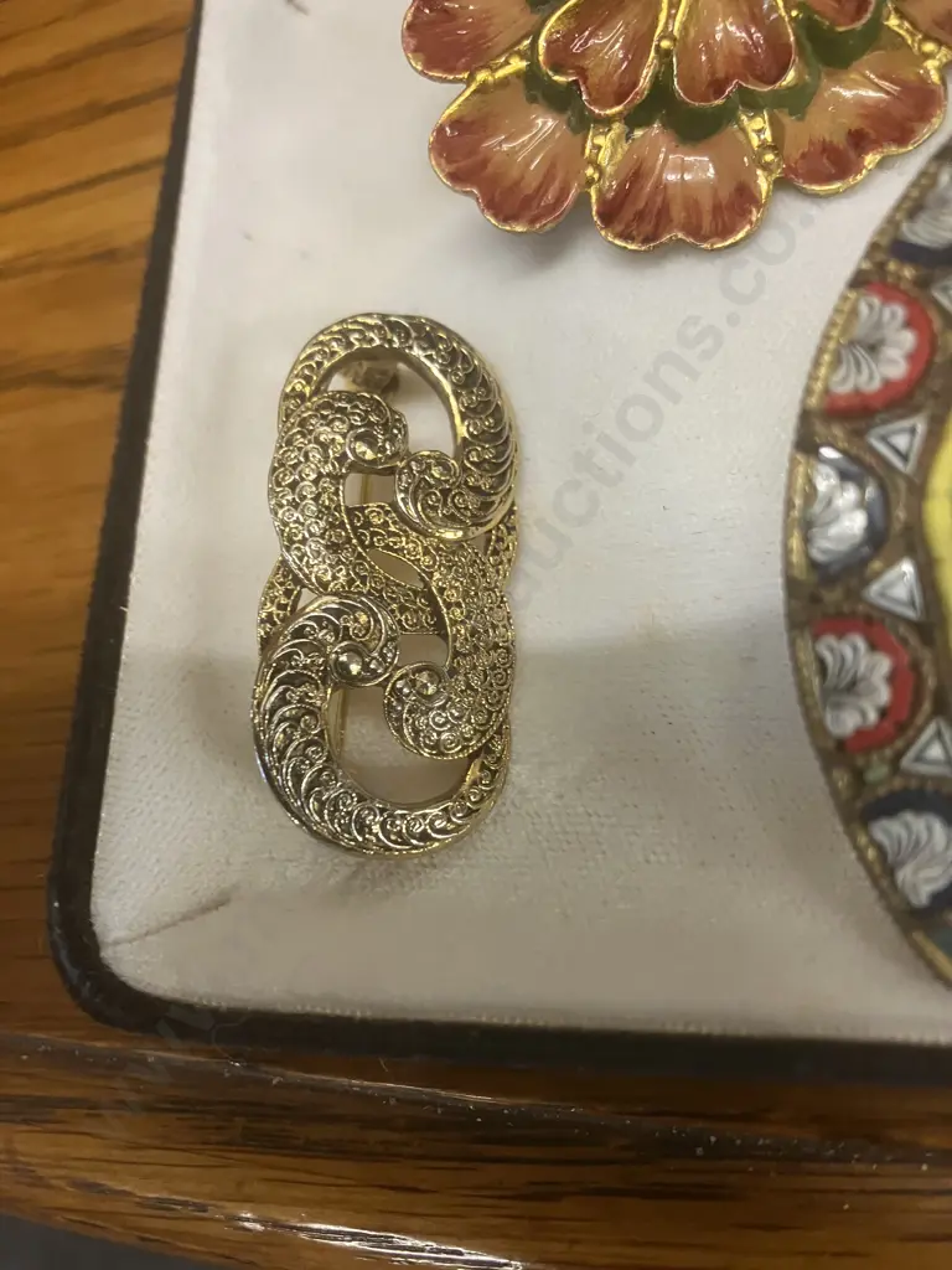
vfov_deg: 63.4
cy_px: 635
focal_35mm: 28
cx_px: 476
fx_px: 1027
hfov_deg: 49.7
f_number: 1.8
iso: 125
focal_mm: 3.99
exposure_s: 1/50
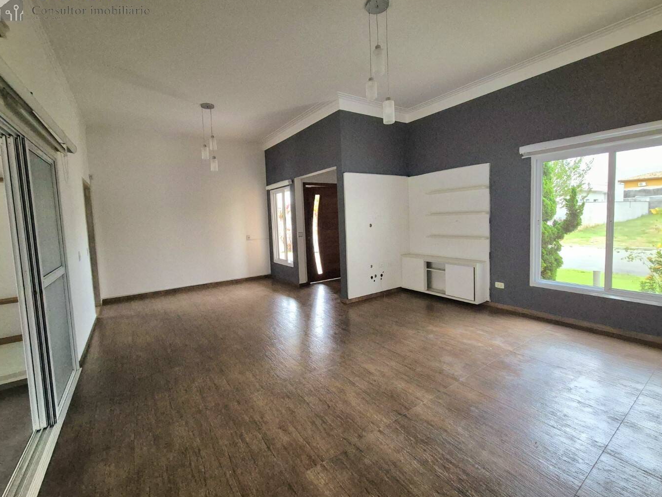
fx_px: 268
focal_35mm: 14
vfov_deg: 85.6
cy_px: 237
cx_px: 328
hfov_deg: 102.1
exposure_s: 1/60.2
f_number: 2.2
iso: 1600
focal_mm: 2.2
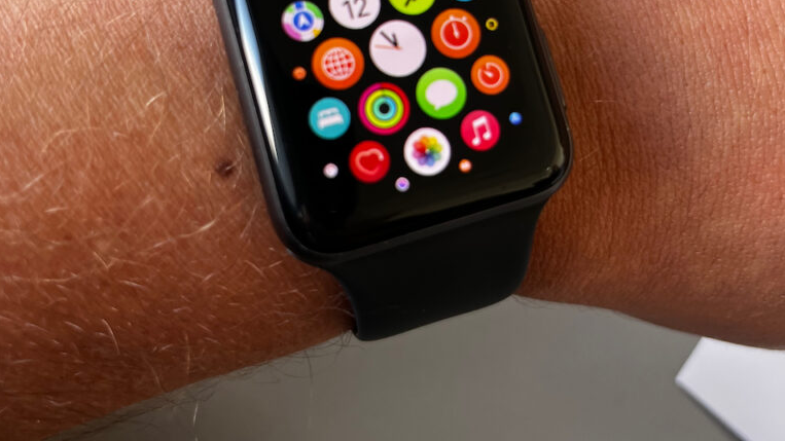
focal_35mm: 38
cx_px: 392
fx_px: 791
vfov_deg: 30.0
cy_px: 54
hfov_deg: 52.8
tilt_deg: -61.5
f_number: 1.6
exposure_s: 1/121
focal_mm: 5.1
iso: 125
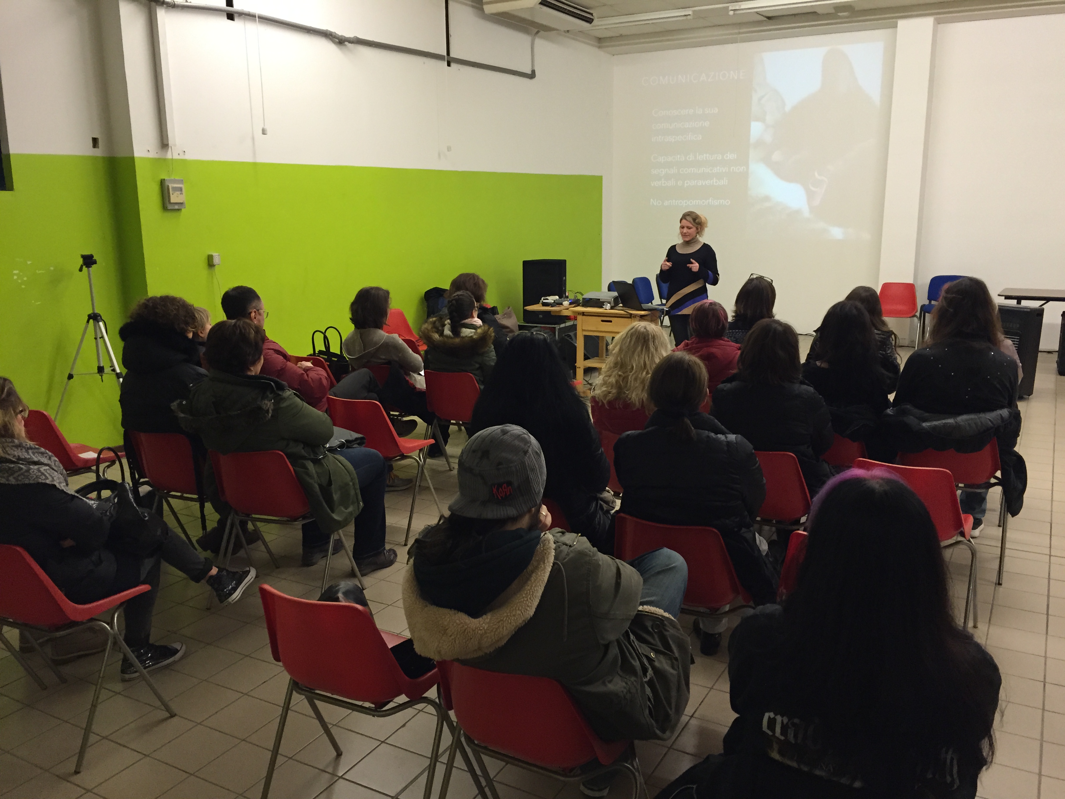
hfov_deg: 61.7
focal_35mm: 29
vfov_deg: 48.2
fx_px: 892
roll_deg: +0.8
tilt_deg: -12.0
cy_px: 400
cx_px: 532
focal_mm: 4.15
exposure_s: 1/33
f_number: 2.2
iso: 200
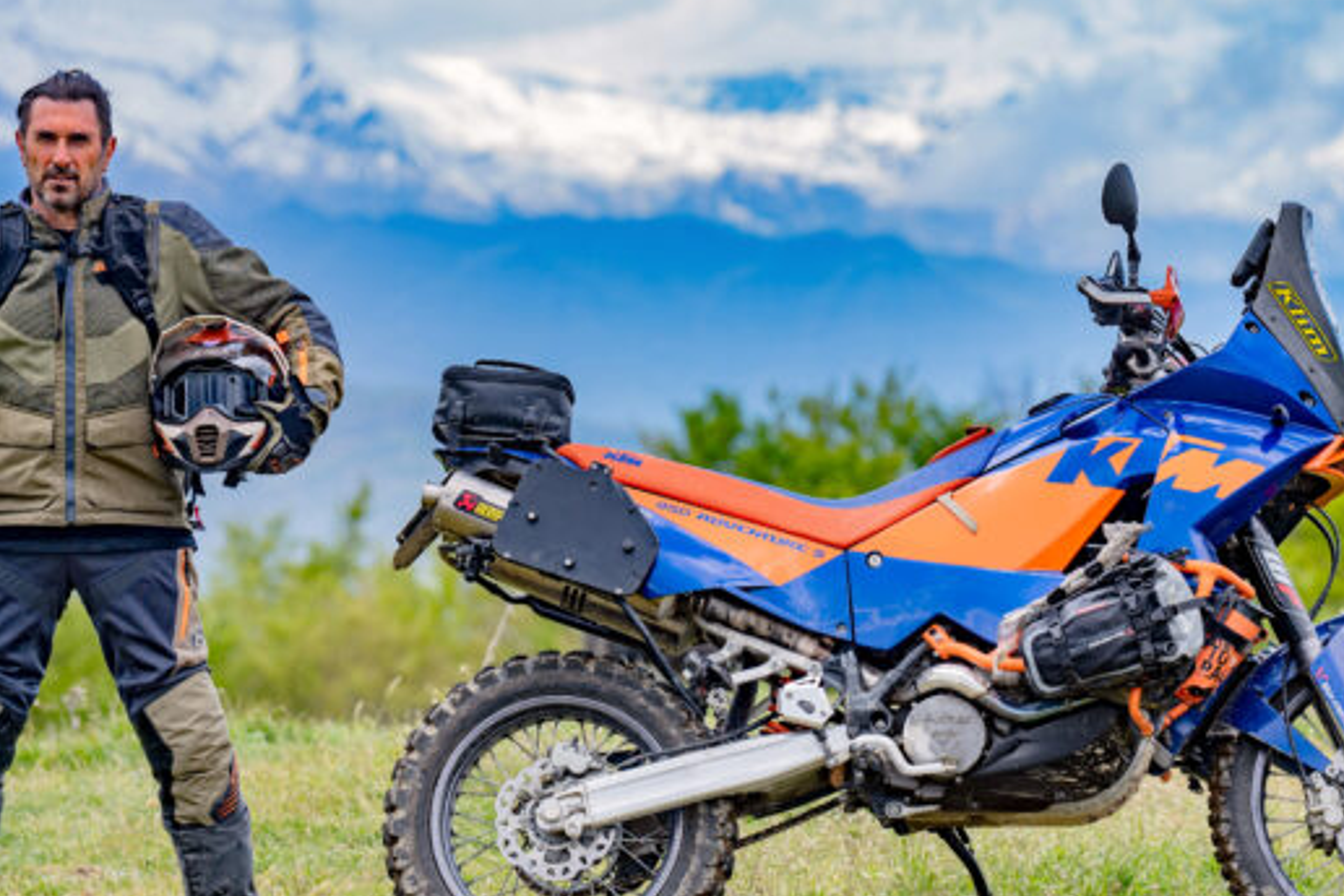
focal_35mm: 201
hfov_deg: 10.2
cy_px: 458
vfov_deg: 6.8
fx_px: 7503
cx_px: 706
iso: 125
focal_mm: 135
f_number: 4
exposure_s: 1/500
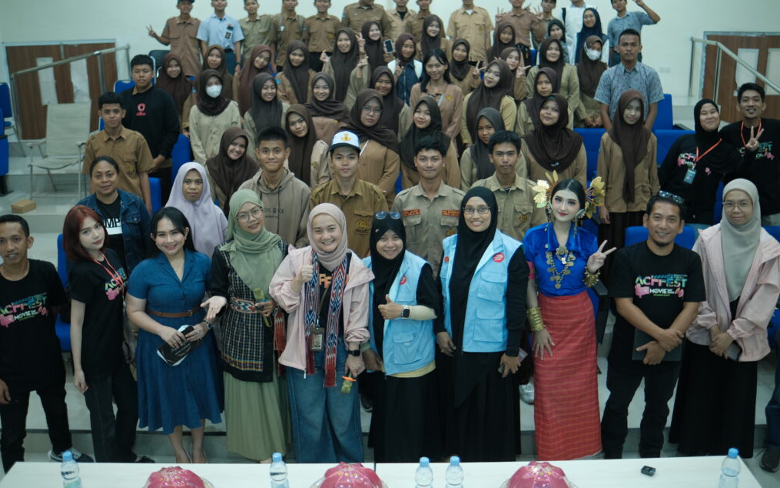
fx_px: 765
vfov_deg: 35.3
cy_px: 249
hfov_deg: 54.0
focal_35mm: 36
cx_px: 388
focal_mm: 23
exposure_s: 1/160
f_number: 1.3
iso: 800
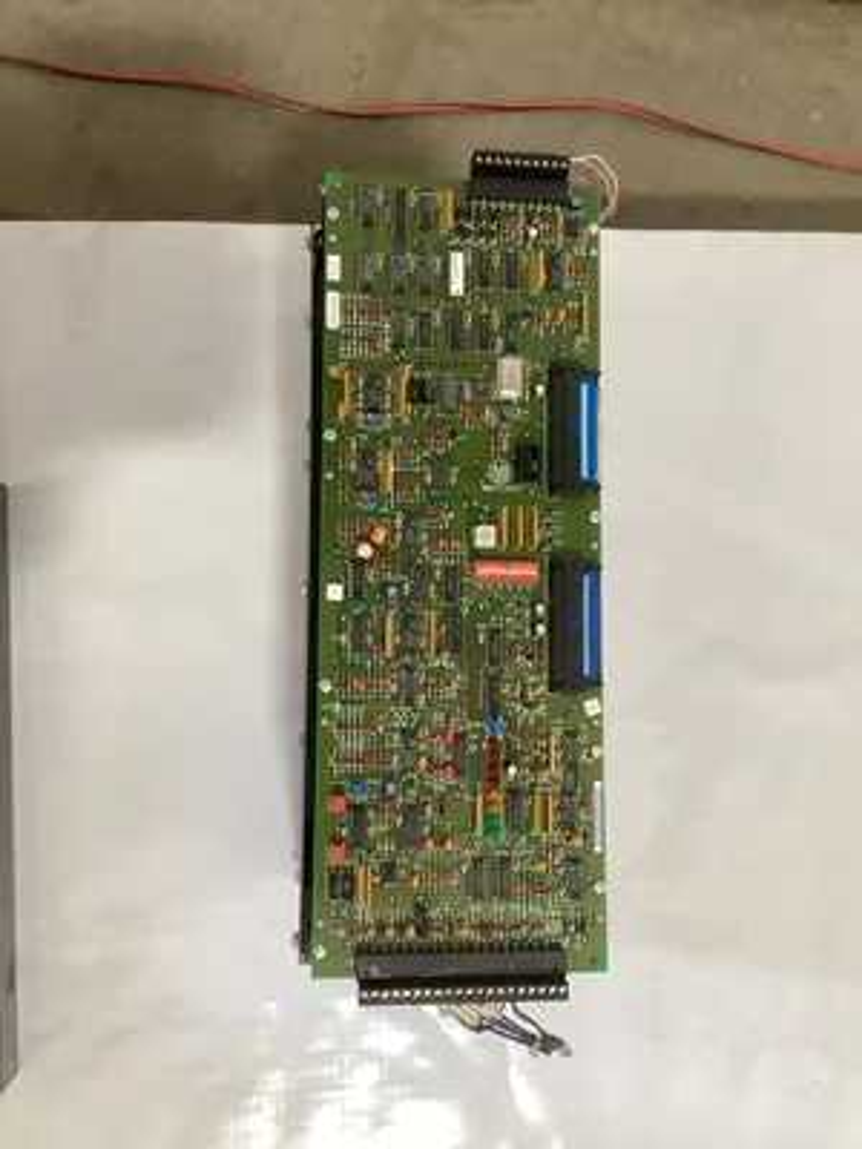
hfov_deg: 45.4
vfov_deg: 58.4
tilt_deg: -81.6
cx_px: 431
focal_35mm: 31
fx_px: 1029
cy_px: 574
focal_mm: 3.3
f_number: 2.4
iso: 200
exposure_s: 1/50
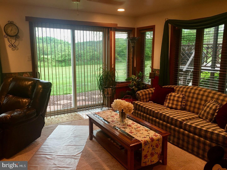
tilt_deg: -9.6
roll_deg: -0.6
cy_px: 85
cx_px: 114
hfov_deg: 61.7
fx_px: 190
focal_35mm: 29
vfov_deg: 48.2
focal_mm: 4.15
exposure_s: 1/15
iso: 32
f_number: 2.2
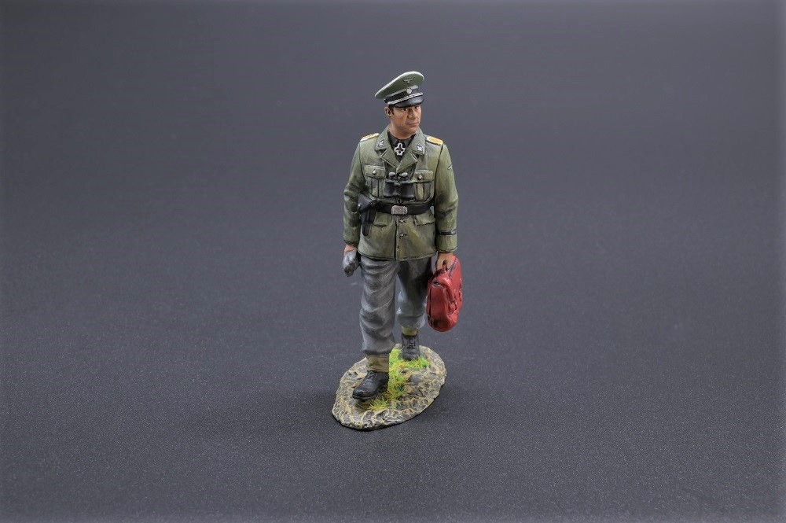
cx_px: 393
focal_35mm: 62
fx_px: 1353
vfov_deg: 21.9
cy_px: 262
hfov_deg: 32.4
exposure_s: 1.6
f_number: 22
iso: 400
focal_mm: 62
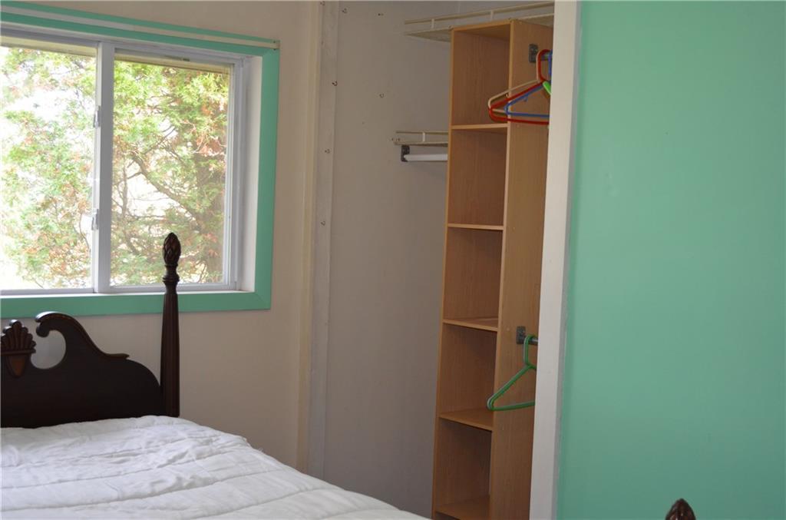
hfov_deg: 41.2
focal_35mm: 48
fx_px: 1045
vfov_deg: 27.9
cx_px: 393
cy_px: 260
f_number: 4.8
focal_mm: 32
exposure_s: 1/60
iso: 1000
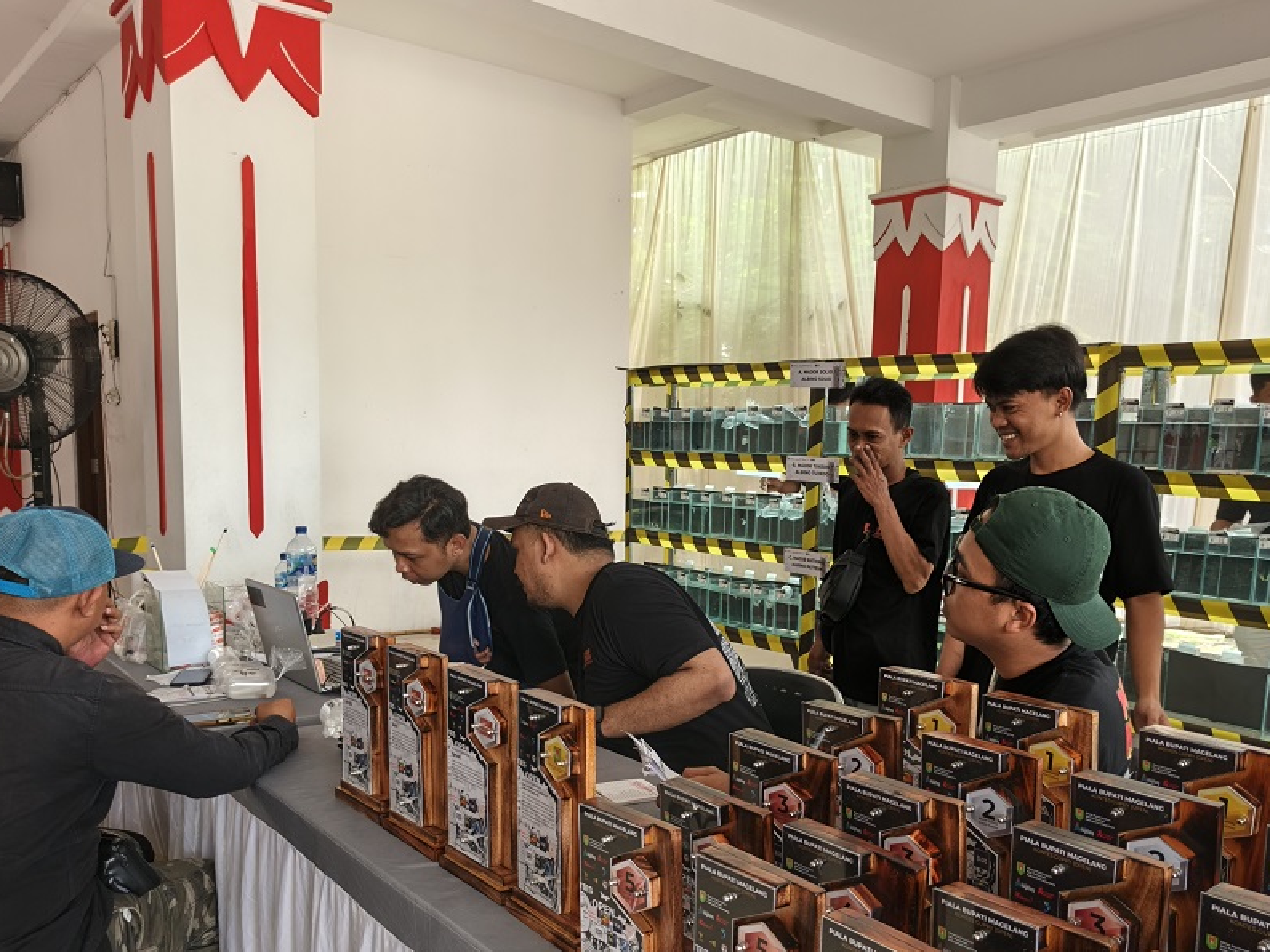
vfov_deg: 47.9
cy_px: 586
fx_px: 1064
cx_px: 677
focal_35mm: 29
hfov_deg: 61.6
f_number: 1.8
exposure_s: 1/100
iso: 168
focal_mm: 5.56
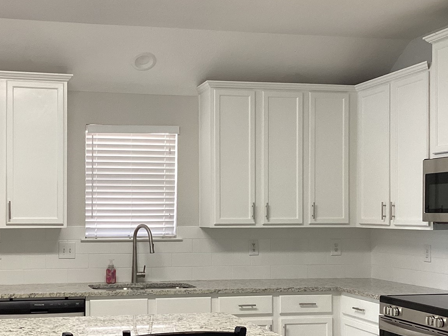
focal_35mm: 55
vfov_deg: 26.5
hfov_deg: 34.6
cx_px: 144
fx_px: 712
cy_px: 207
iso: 125
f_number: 2.4
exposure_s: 1/60
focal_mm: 3.3
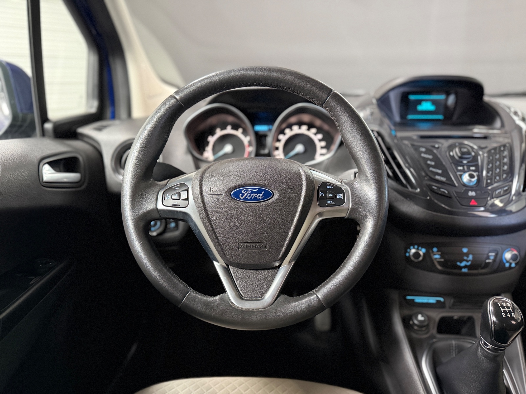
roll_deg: +0.1
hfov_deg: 71.6
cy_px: 197
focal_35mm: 24
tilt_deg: -16.5
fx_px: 365
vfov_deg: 56.8
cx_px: 263
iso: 800
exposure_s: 1/42
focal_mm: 6.76
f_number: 1.78
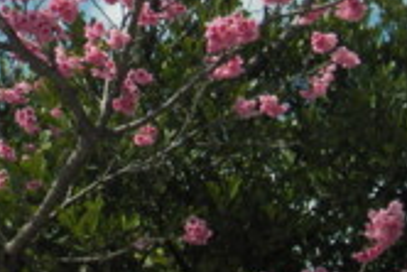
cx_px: -42
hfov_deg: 18.4
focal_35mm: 107
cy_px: -66
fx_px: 1211
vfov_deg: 12.5
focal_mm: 6.3
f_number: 3.3
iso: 50
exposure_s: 1/640
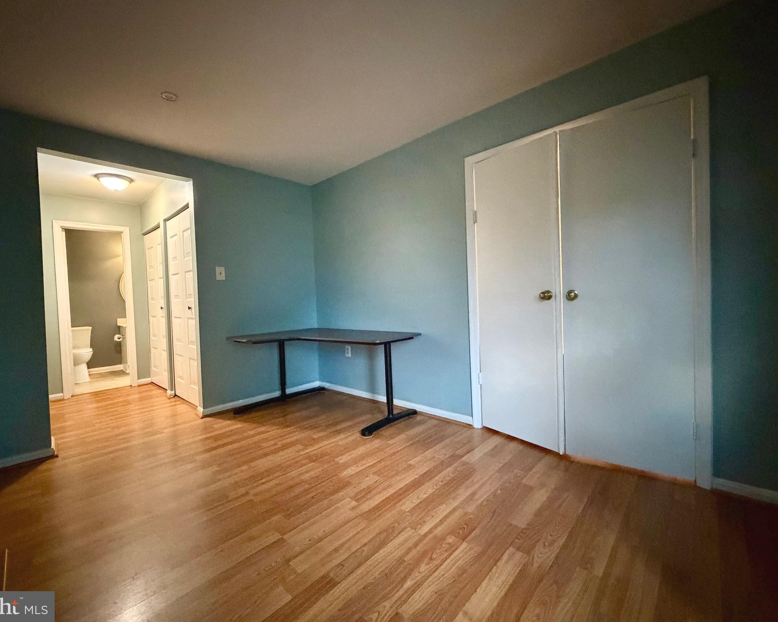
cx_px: 377
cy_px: 305
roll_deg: +1.9
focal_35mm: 15
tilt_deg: -1.0
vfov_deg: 84.0
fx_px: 345
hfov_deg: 96.8
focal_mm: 2.22
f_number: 2.2
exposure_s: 1/40
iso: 1250
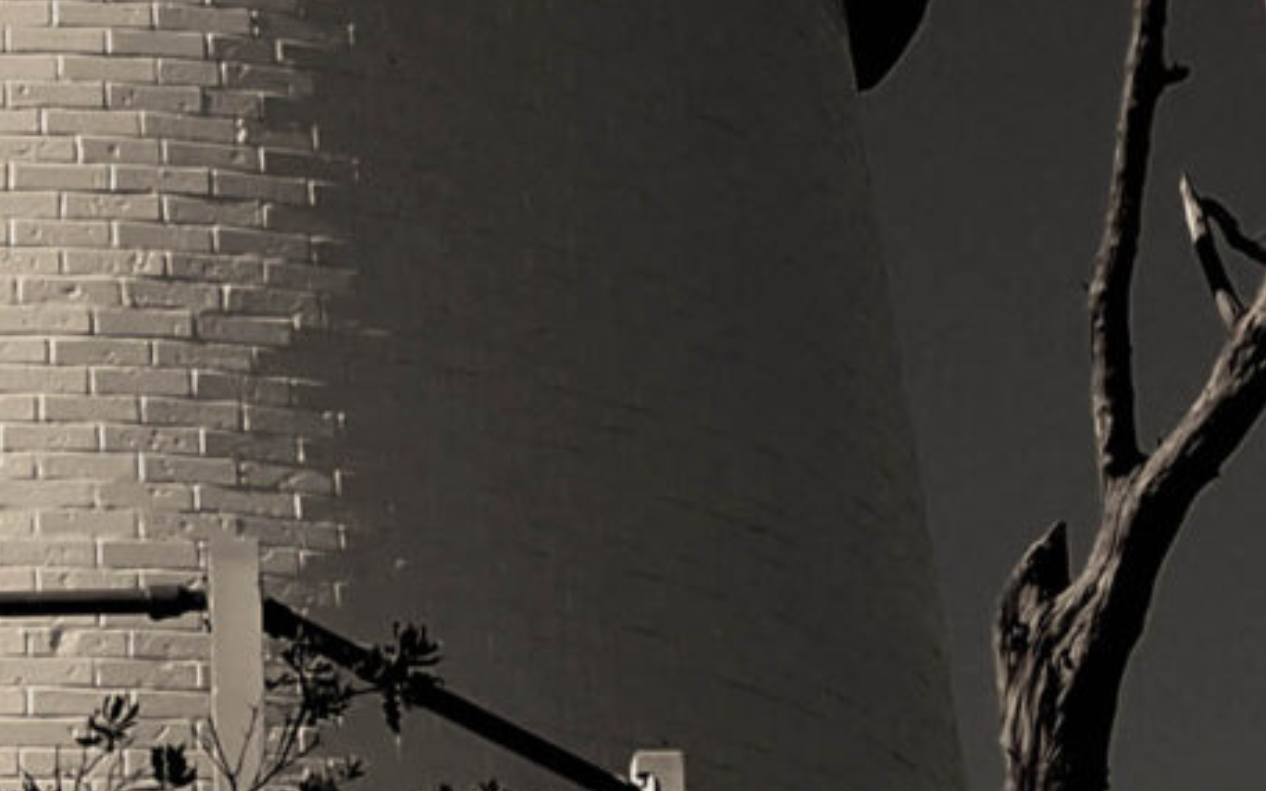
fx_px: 9454
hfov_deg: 7.7
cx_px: 777
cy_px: 408
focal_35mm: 274
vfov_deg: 4.8
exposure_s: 1/320
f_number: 9
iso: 200
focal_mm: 23
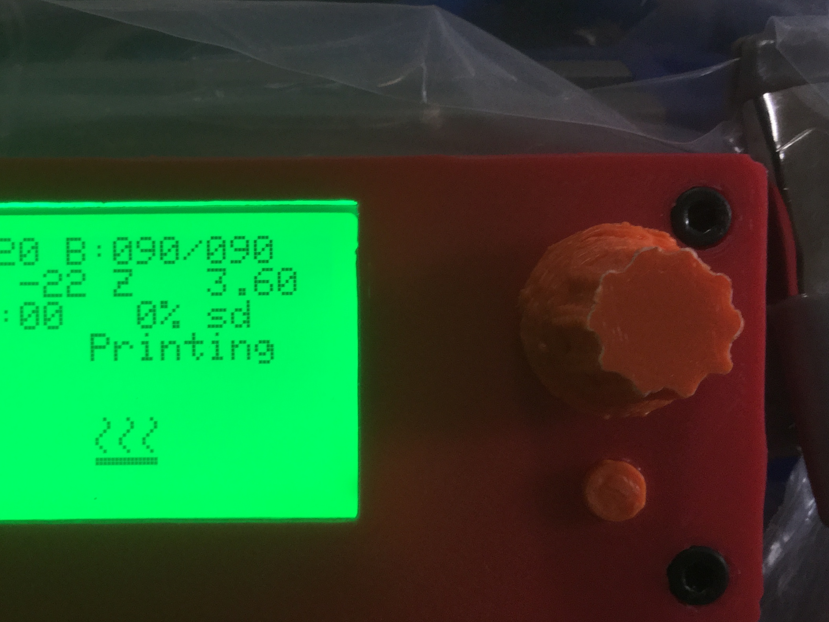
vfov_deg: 30.3
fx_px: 1150
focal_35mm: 48
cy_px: 287
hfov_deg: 38.8
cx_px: 227
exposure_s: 1/30
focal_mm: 3.3
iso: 40
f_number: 2.4
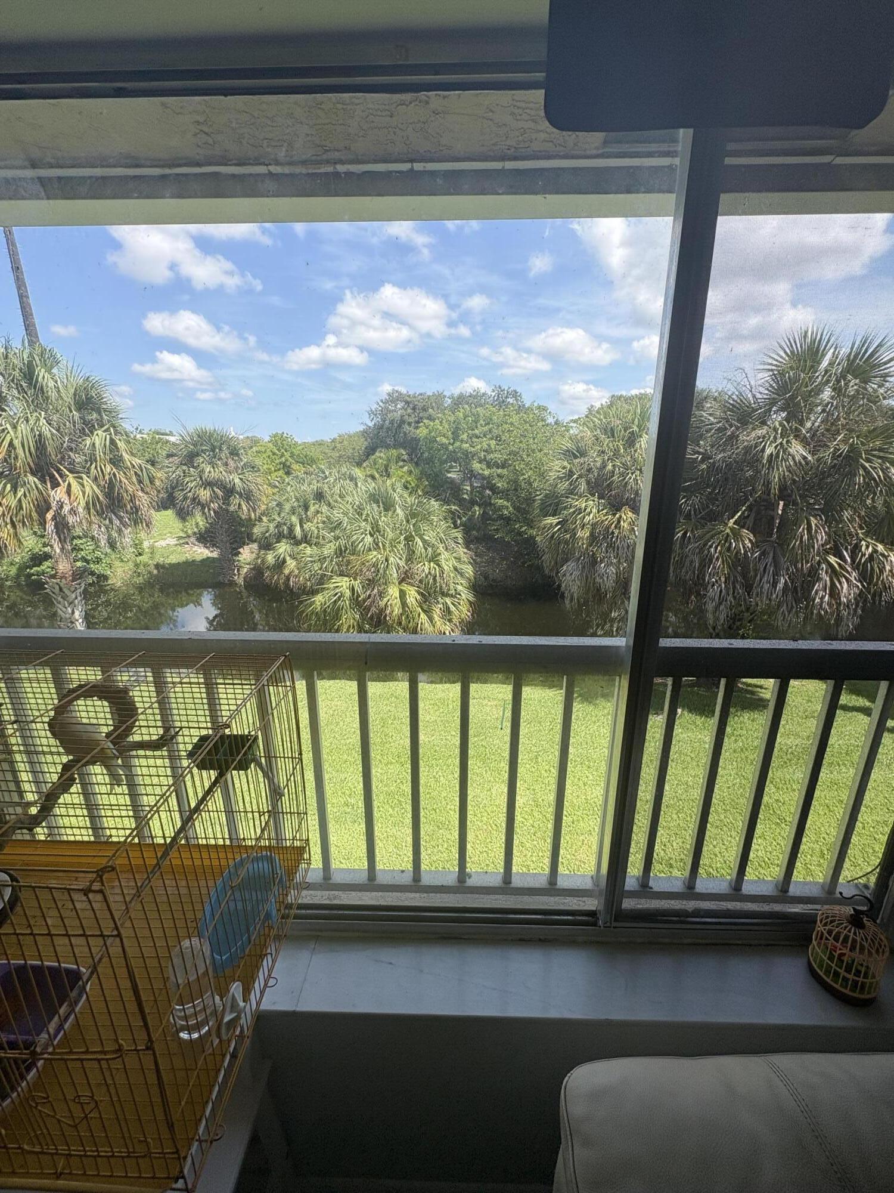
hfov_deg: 85.7
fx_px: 482
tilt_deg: -16.8
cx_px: 447
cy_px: 596
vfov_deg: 102.1
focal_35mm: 14
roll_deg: -0.2
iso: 50
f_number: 2.2
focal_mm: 2.22
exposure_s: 1/1048
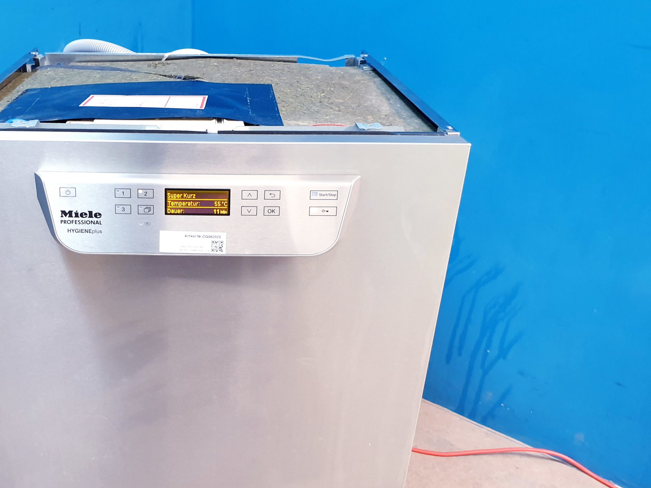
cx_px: 208
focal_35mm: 36
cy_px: 300
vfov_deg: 39.4
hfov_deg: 50.3
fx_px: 677
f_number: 2.4
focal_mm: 4.3
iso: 320
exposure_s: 1/33
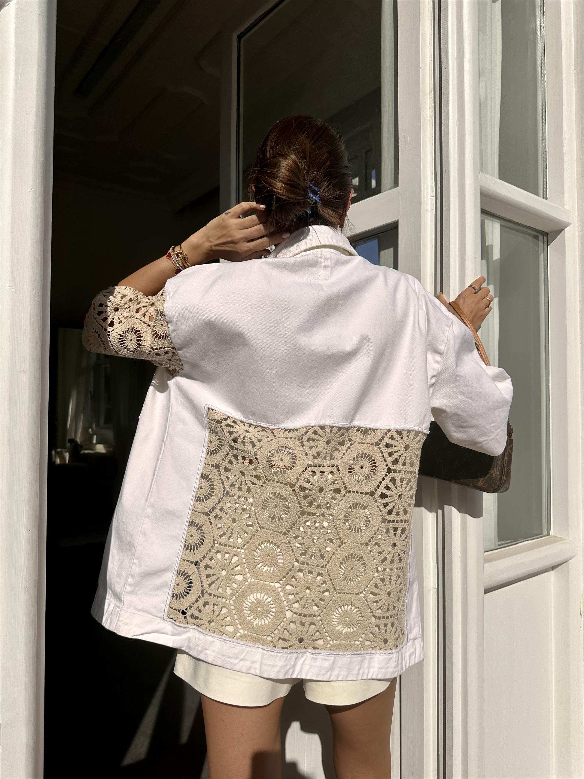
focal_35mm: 24
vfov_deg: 71.6
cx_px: 292
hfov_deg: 56.8
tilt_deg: +1.3
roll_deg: -0.7
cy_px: 390
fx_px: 540
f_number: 1.78
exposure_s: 1/18519
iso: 100
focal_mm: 6.86
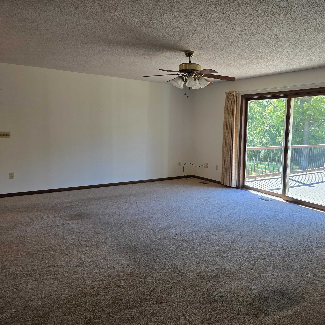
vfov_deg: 57.3
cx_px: 210
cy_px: 166
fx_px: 297
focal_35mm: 28
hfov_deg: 56.4
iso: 64
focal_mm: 6.3
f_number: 1.7
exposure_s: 1/120
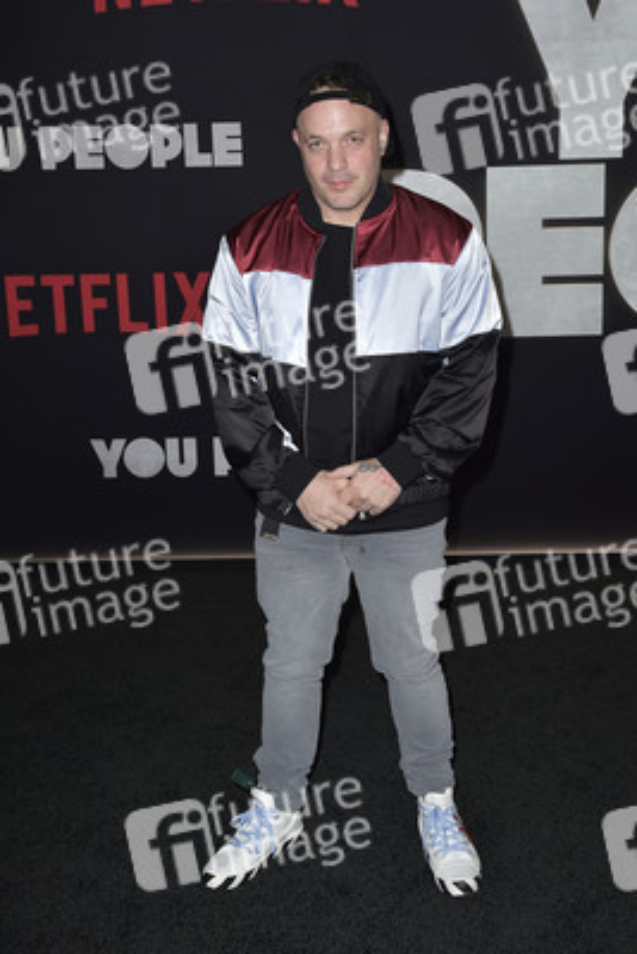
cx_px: 318
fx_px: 1008
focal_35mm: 38
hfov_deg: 35.1
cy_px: 477
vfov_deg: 50.7
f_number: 6.3
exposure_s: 1/250
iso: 400
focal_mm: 38
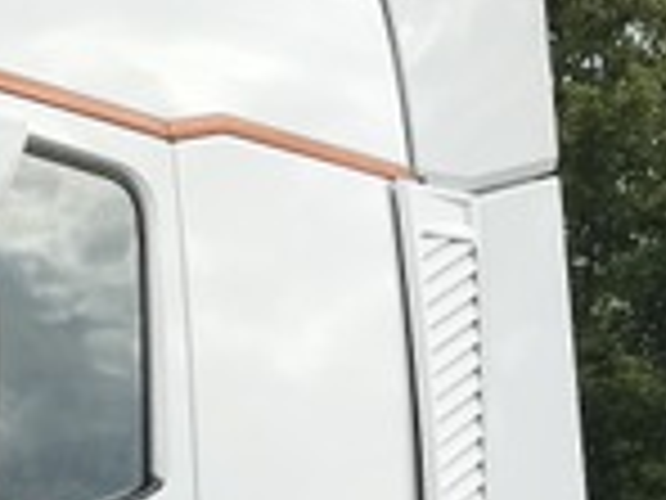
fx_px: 2328
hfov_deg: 15.9
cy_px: 766
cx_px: -50
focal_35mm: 121
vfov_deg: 11.7
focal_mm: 3.99
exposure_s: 1/1916
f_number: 1.8
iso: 20
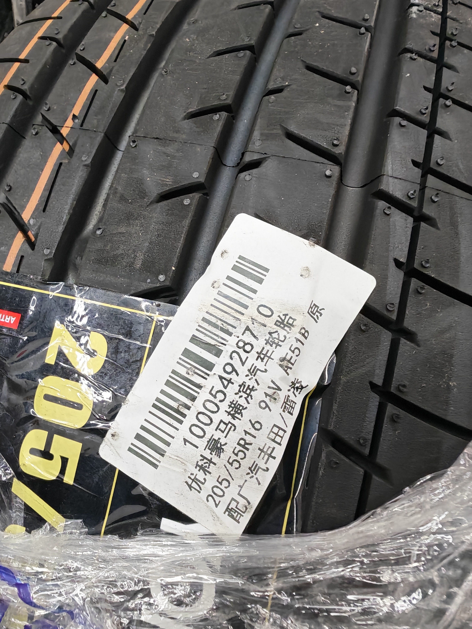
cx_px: 236
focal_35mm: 24
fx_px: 436
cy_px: 314
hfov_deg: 56.8
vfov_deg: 71.6
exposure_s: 1/33
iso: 200
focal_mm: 1.82
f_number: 2
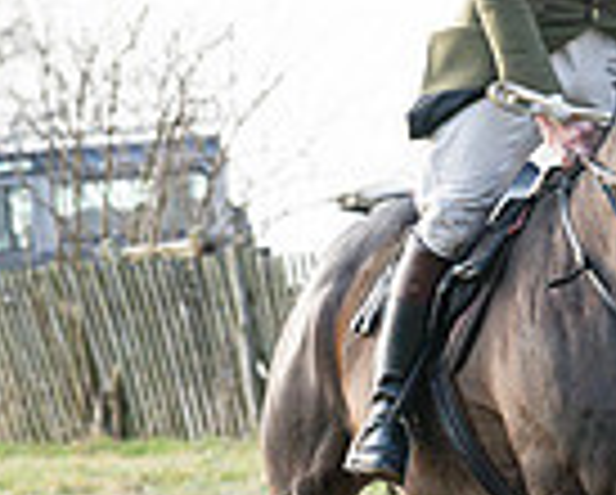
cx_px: 571
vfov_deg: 2.5
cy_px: 166
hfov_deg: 3.1
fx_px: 11411
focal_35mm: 625
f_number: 5
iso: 400
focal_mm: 135
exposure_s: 1/850
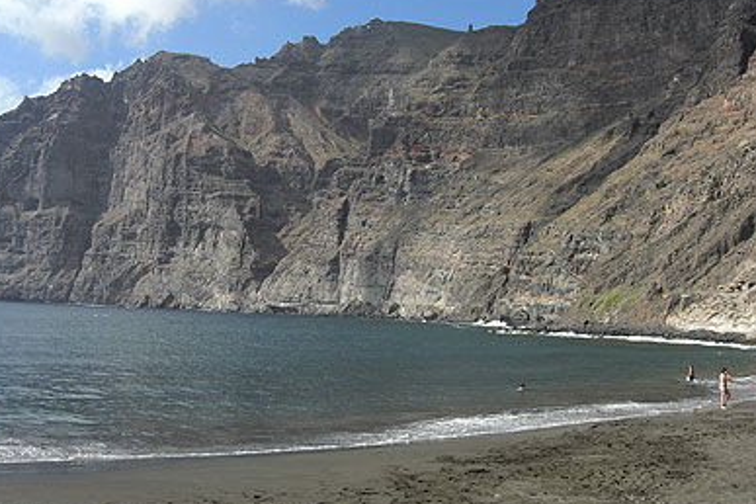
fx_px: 966
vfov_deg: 29.2
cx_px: 320
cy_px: 207
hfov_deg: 42.6
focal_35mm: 46
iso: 80
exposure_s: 1/800
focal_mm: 7.9
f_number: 4
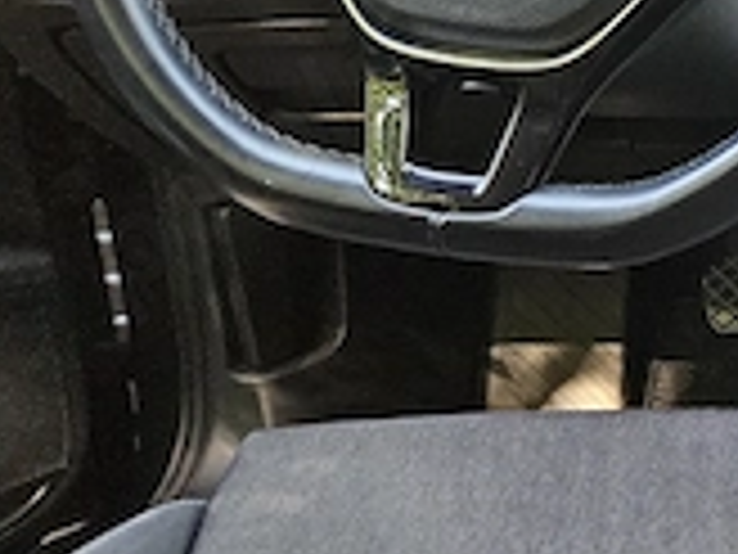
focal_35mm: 84
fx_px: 1791
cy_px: 126
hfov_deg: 18.4
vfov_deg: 17.5
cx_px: 1323
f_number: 1.8
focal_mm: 5.4
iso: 400
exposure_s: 1/359
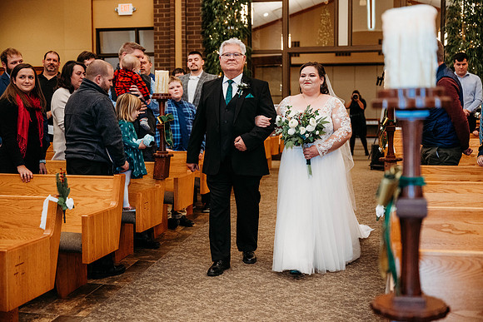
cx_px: 242
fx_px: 631
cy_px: 161
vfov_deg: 28.7
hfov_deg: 41.9
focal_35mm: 47
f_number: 2.8
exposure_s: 1/200
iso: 2000
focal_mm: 47
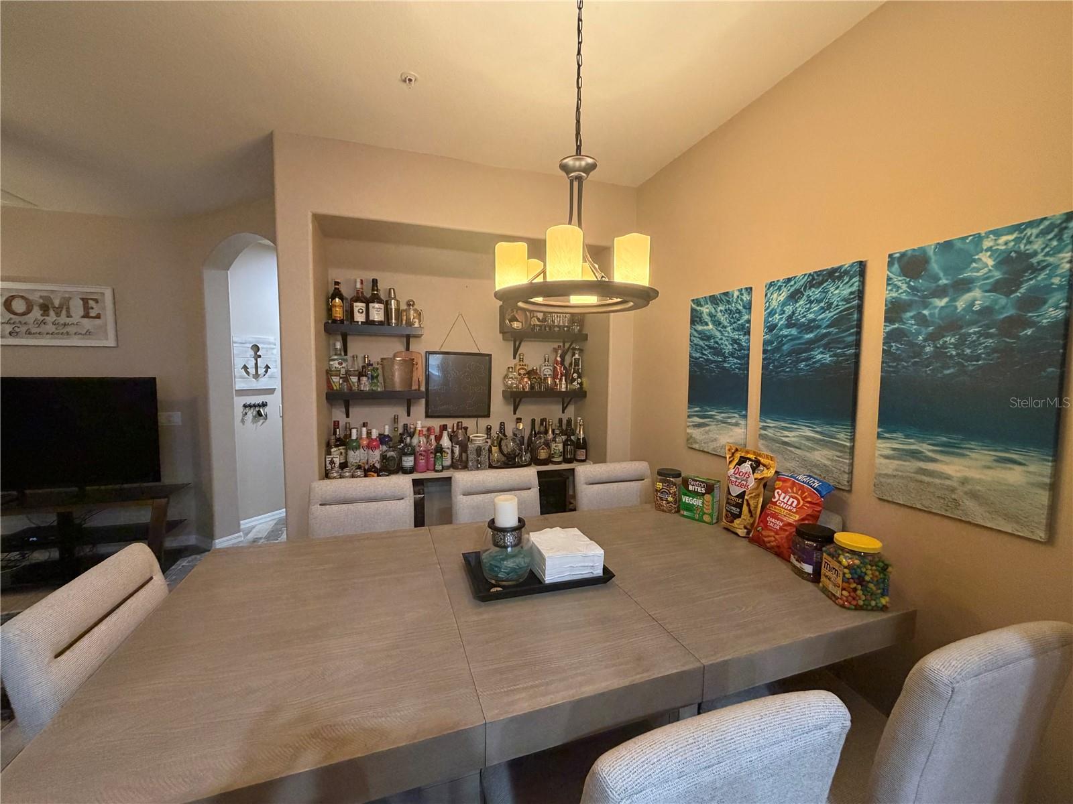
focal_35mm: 14
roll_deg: -0.3
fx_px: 434
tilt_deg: -4.7
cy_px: 402
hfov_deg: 102.1
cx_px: 536
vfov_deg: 85.7
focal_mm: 2.22
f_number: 2.2
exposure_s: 1/60
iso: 400
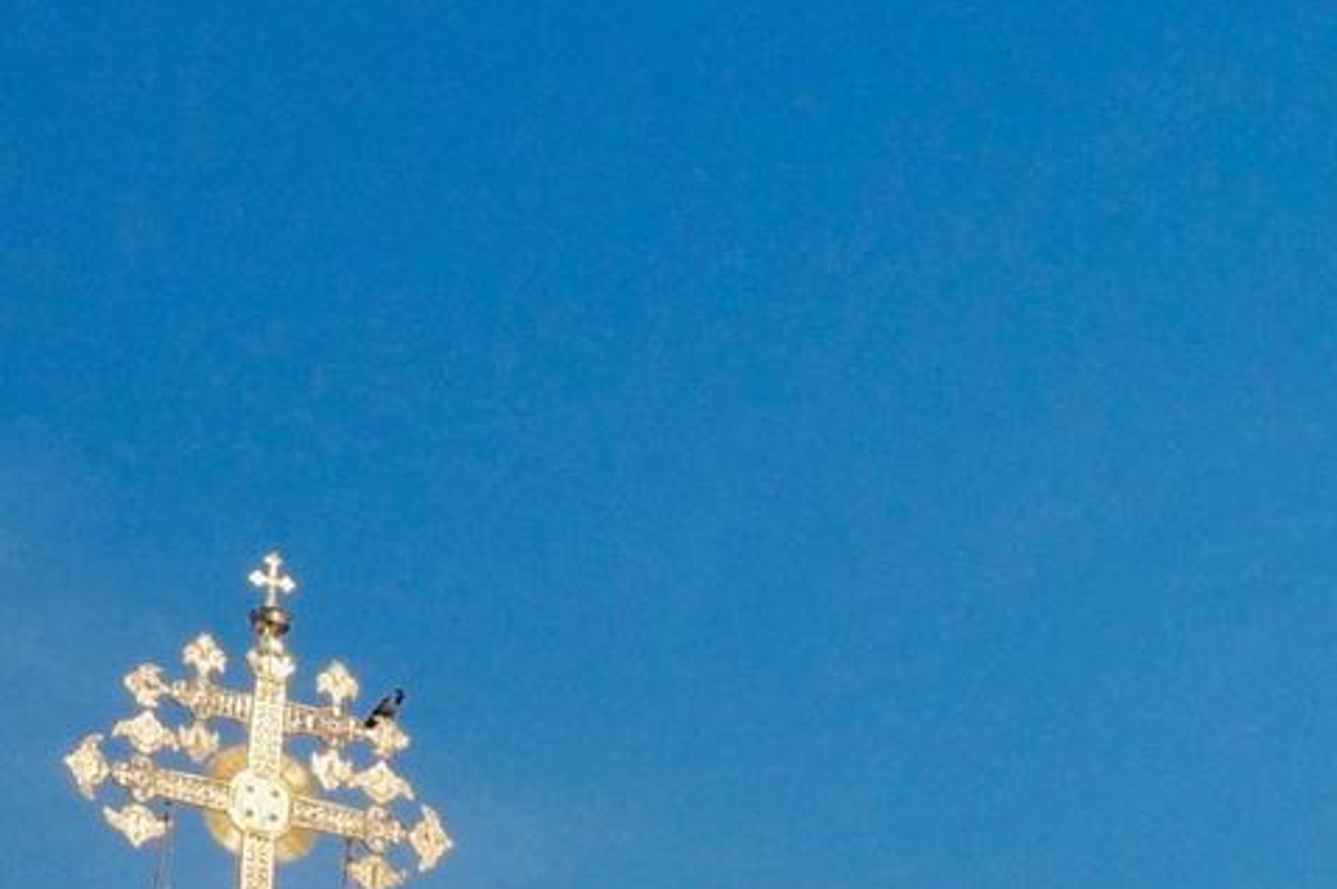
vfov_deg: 5.1
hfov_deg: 7.3
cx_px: 2842
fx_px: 9946
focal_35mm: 268
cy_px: 983
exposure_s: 1/500
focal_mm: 26
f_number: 11
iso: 400
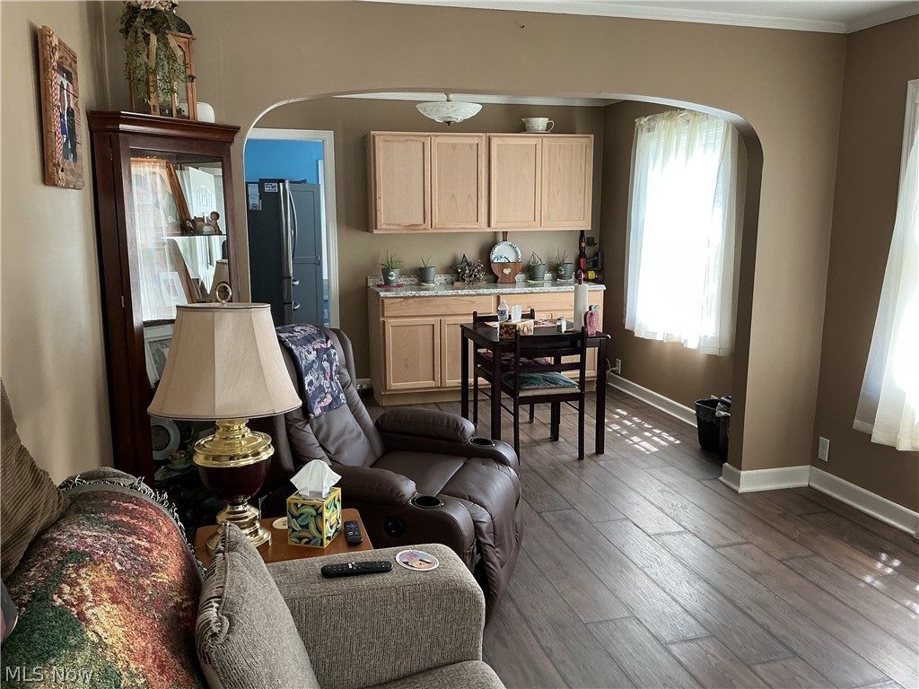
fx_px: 770
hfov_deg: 61.7
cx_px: 460
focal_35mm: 29
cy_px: 344
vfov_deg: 48.2
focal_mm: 3
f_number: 1.8
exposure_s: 1/60
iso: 64
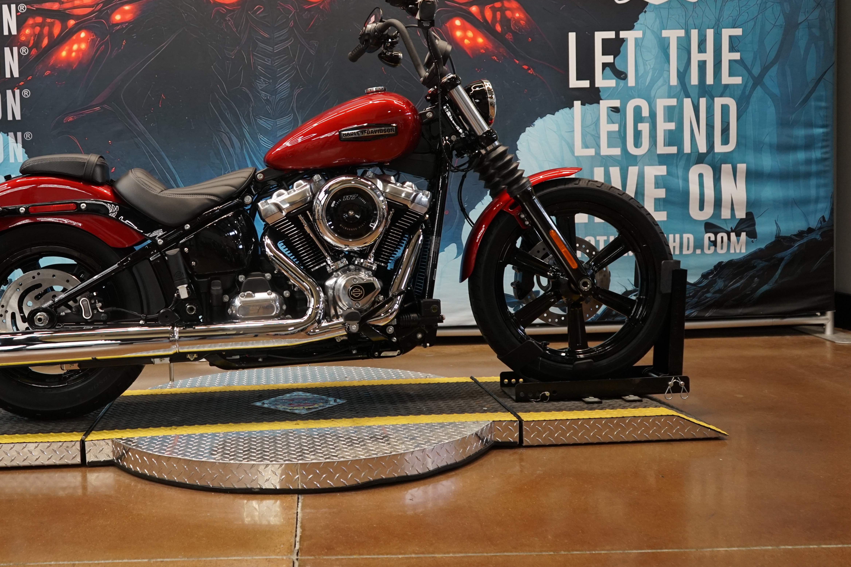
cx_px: 305
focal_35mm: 36
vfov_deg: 36.8
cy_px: 237
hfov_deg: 52.4
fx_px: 851
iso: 1000
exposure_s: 1/160
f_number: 4
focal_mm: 28
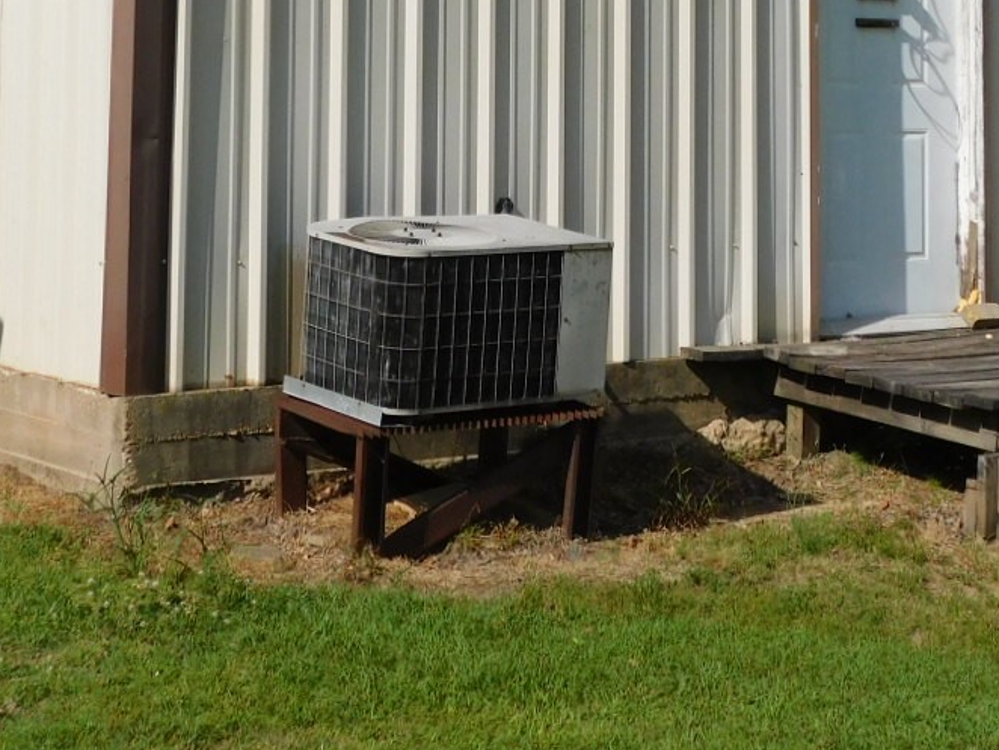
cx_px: 537
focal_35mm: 87
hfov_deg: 22.5
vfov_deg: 16.4
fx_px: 2512
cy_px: -115
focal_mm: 6.3
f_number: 7
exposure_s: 1/500
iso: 125
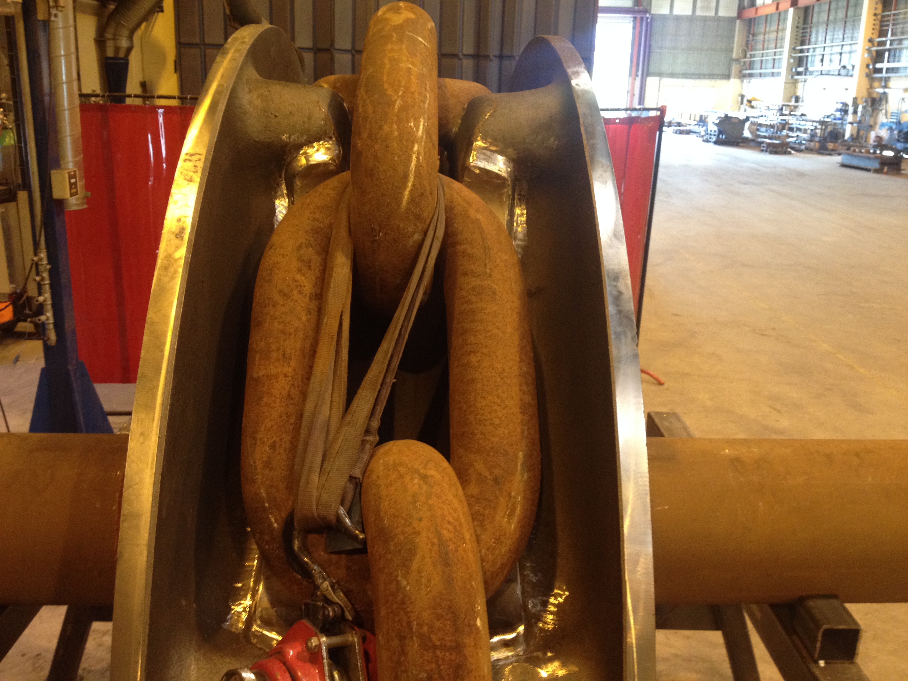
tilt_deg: -16.4
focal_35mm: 35
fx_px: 918
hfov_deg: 52.6
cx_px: 454
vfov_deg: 40.7
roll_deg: -3.3
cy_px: 340
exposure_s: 1/20
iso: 200
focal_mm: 4.28
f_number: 2.4
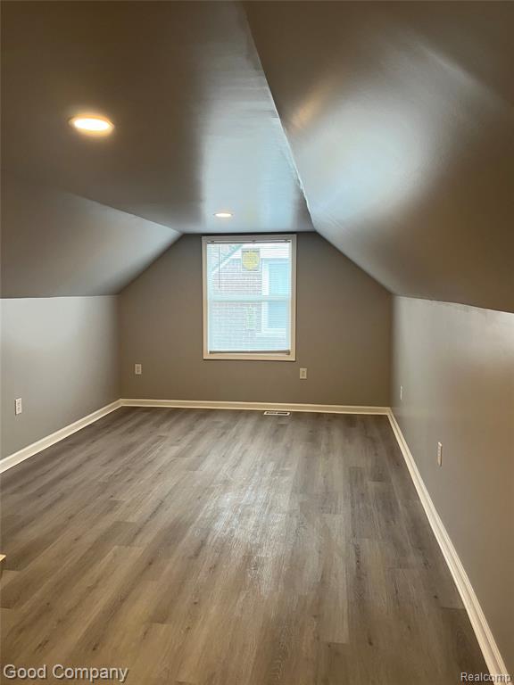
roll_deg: +0.0
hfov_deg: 53.1
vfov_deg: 67.3
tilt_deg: -6.1
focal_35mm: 26
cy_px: 342
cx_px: 257
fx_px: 515
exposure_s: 1/60
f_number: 1.6
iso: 100
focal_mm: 5.1
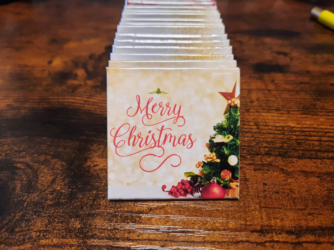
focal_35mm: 25
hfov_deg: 69.4
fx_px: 241
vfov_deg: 54.9
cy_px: 125
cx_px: 167
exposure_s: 1/25
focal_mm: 4.6
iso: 500
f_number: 2
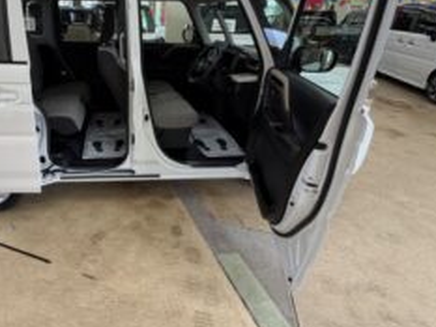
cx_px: 133
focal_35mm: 21
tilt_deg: -18.1
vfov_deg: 61.7
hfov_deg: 75.5
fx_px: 265
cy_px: 106
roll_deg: +0.4
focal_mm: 2.22
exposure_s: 1/100
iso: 80
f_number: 2.2
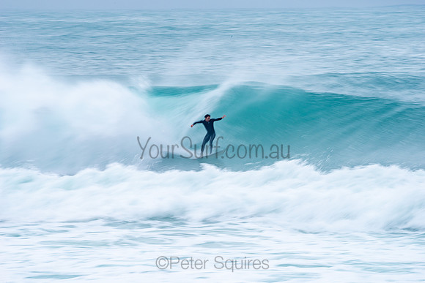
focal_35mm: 500
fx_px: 5904
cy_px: 142
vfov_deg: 2.8
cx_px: 212
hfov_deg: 4.1
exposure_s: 1/20
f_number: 20
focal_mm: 500
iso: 80
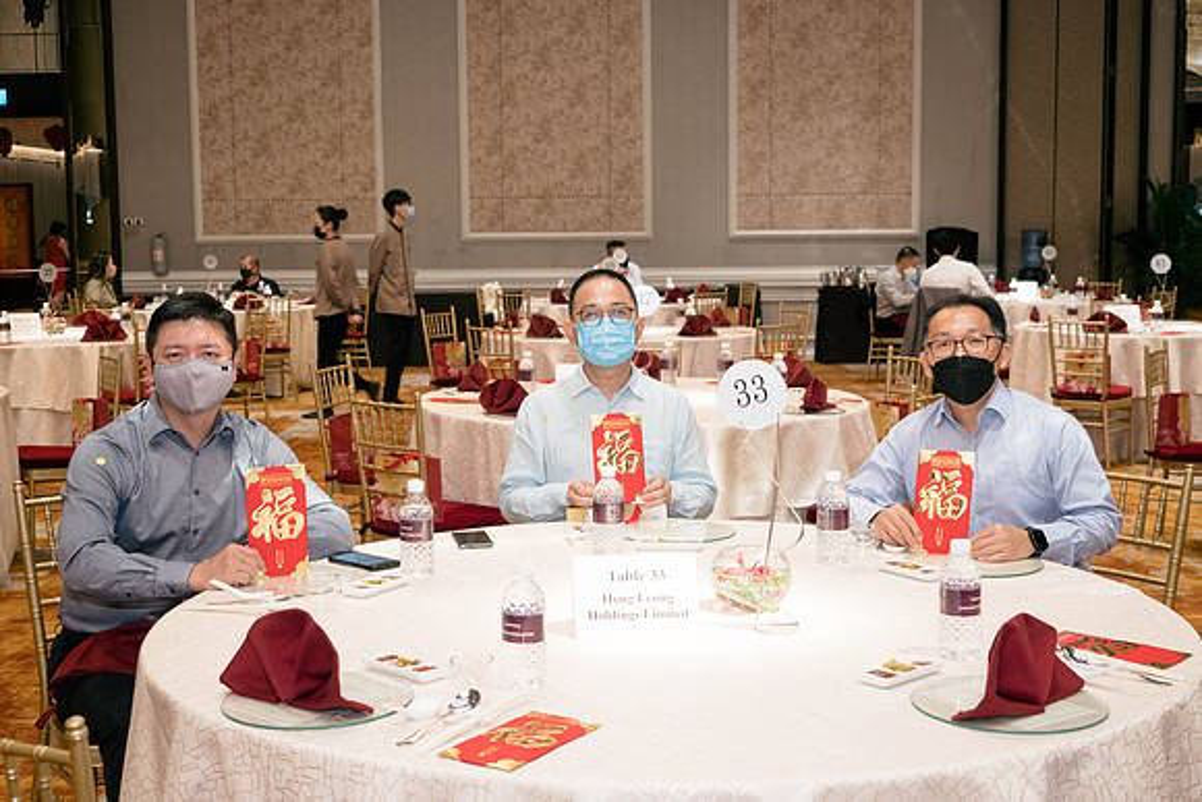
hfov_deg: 40.4
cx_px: 601
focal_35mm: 49
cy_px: 401
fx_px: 1632
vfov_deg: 27.6
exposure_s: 1/50
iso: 1000
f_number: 2.8
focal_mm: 23
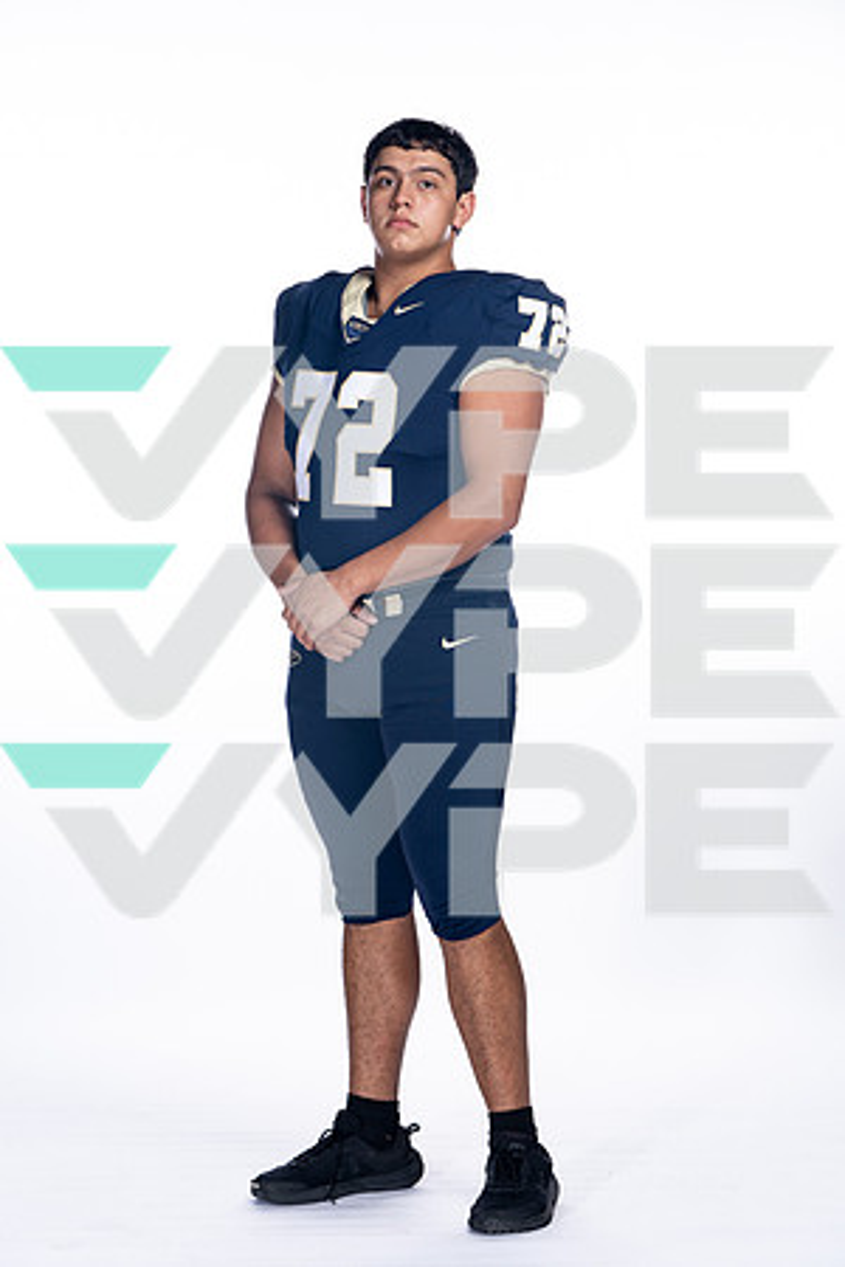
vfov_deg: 21.0
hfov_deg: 14.1
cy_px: 634
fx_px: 3415
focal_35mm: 97
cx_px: 422
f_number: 8
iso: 250
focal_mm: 97
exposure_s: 1/250
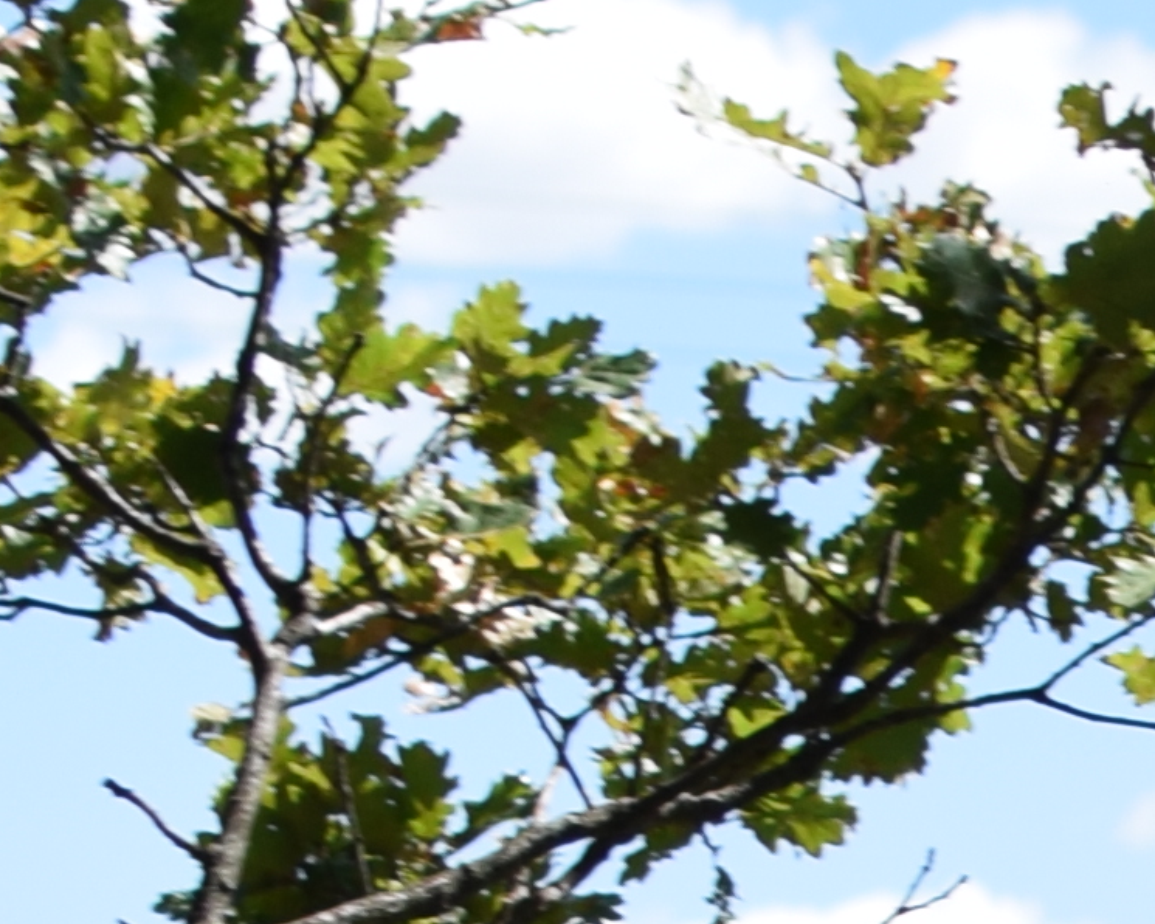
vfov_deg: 3.8
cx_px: 2684
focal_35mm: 397
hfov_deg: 4.8
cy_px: 2605
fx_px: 13563
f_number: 3.2
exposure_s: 1/2500
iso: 200
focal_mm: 35
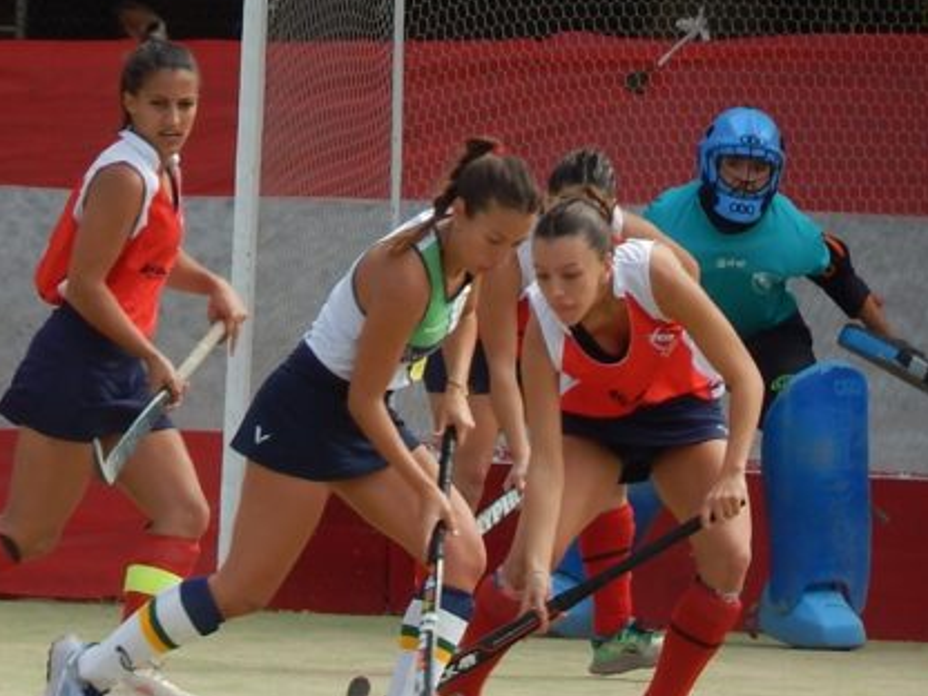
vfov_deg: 1.3
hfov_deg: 1.8
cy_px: 535
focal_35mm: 1114
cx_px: 172
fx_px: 29865
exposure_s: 1/400
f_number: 5.8
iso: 125
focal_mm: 107.1
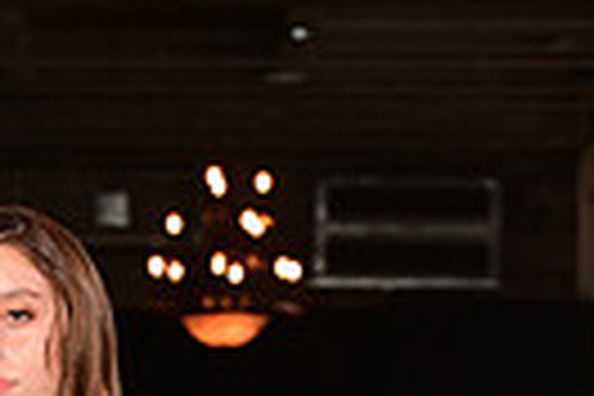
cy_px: 1292
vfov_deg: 3.9
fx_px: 5659
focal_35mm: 343
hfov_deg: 6.0
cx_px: -68
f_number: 6.3
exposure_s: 1/160
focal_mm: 78
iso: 1000
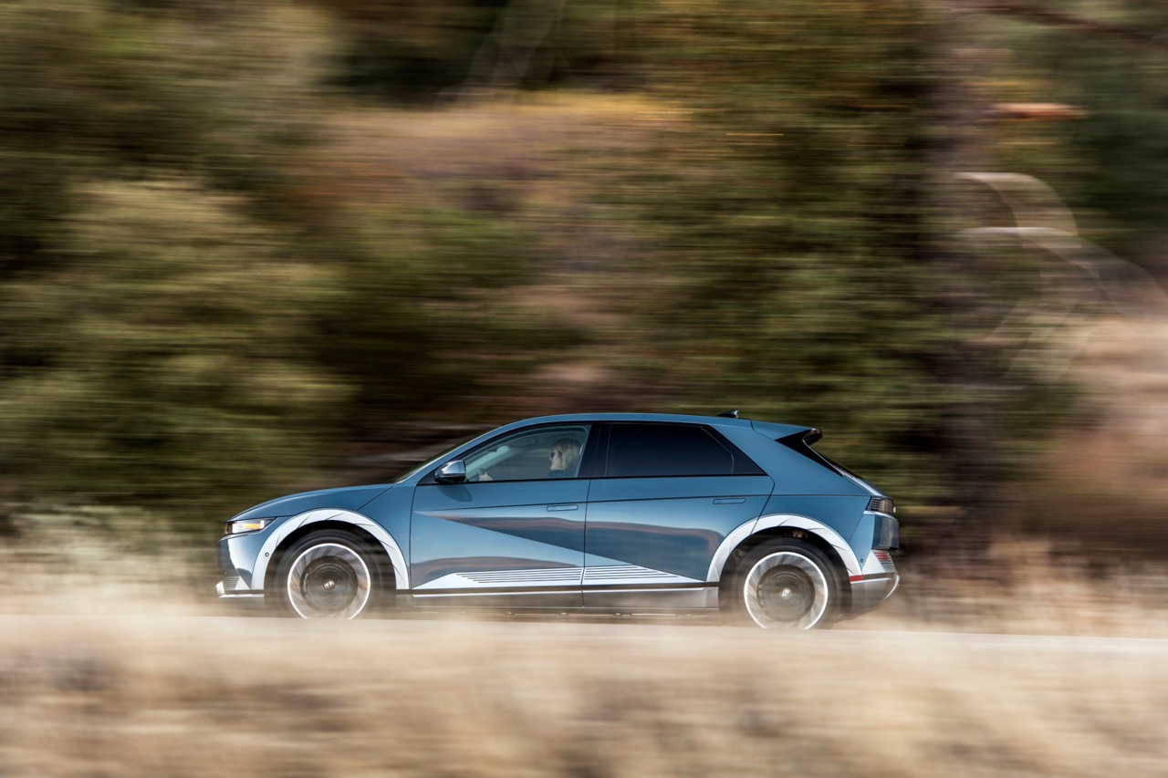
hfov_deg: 16.8
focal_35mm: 122
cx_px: 584
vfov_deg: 11.2
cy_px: 389
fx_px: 3957
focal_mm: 122
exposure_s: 1/60
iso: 200
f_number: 4
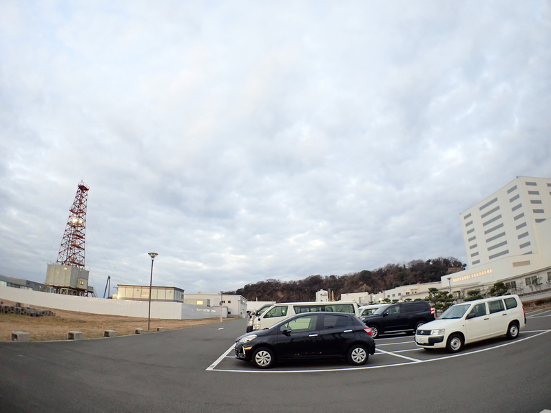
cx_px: 276
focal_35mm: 25
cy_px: 206
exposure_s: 1/30
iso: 200
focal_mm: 4.5
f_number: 2
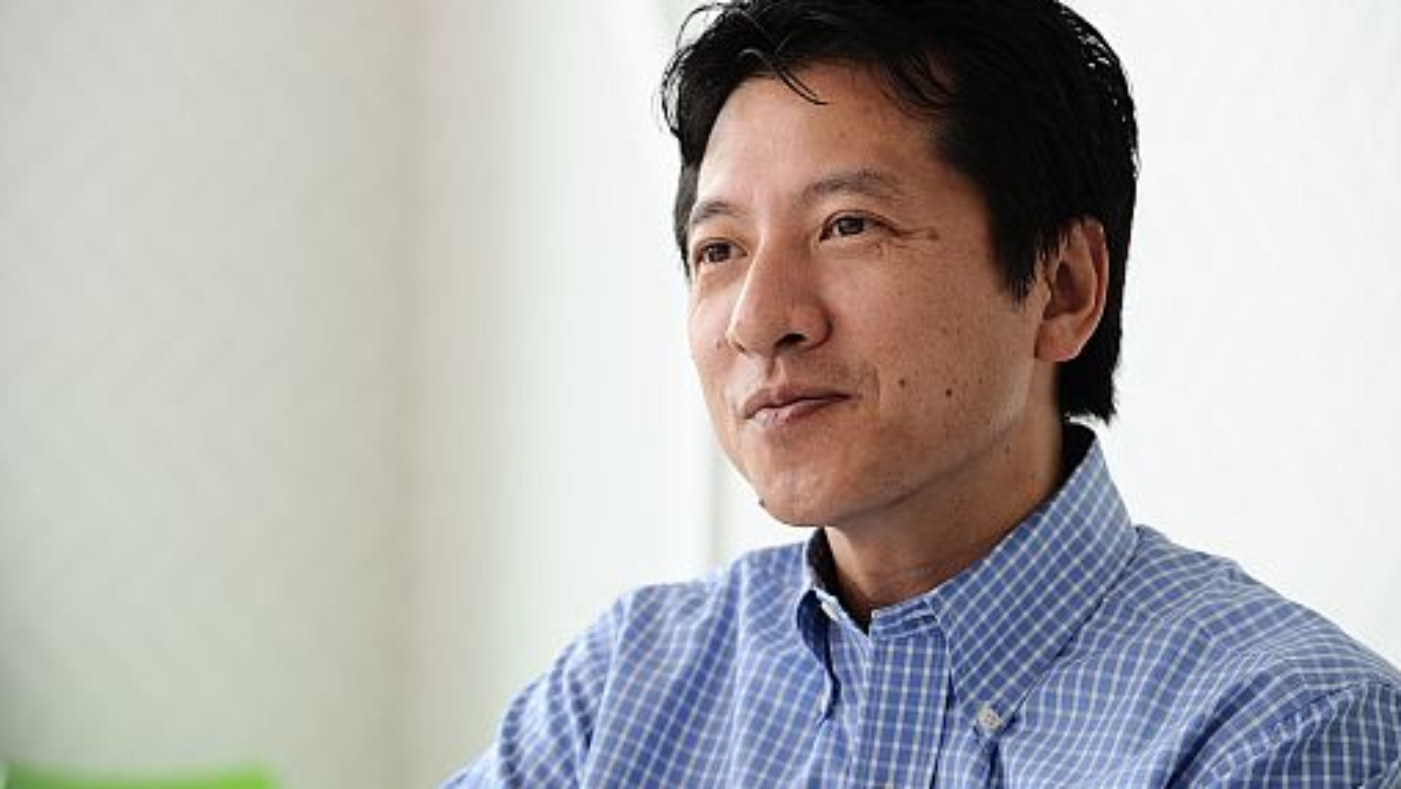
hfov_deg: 12.4
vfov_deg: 7.0
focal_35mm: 174
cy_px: 324
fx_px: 6465
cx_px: 703
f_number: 6.3
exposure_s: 1/200
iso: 400
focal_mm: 165
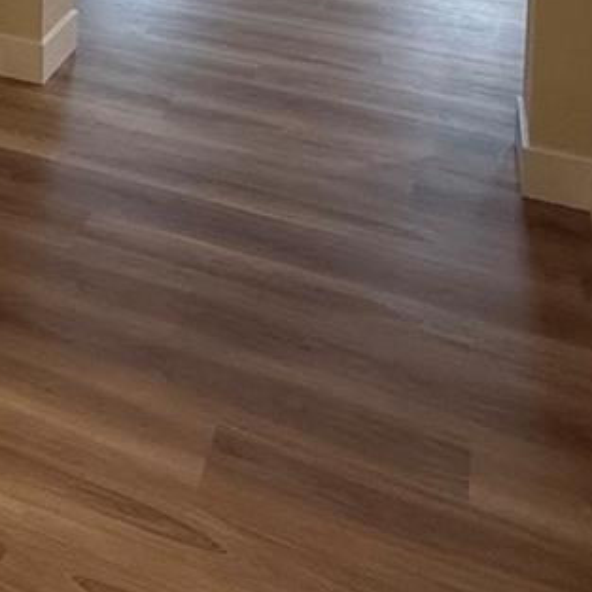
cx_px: -61
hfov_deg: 27.5
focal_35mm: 57
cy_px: -352
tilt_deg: -3.1
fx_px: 1103
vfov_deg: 22.9
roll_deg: -0.8
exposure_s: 1/120
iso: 400
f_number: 2.2
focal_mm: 2.22
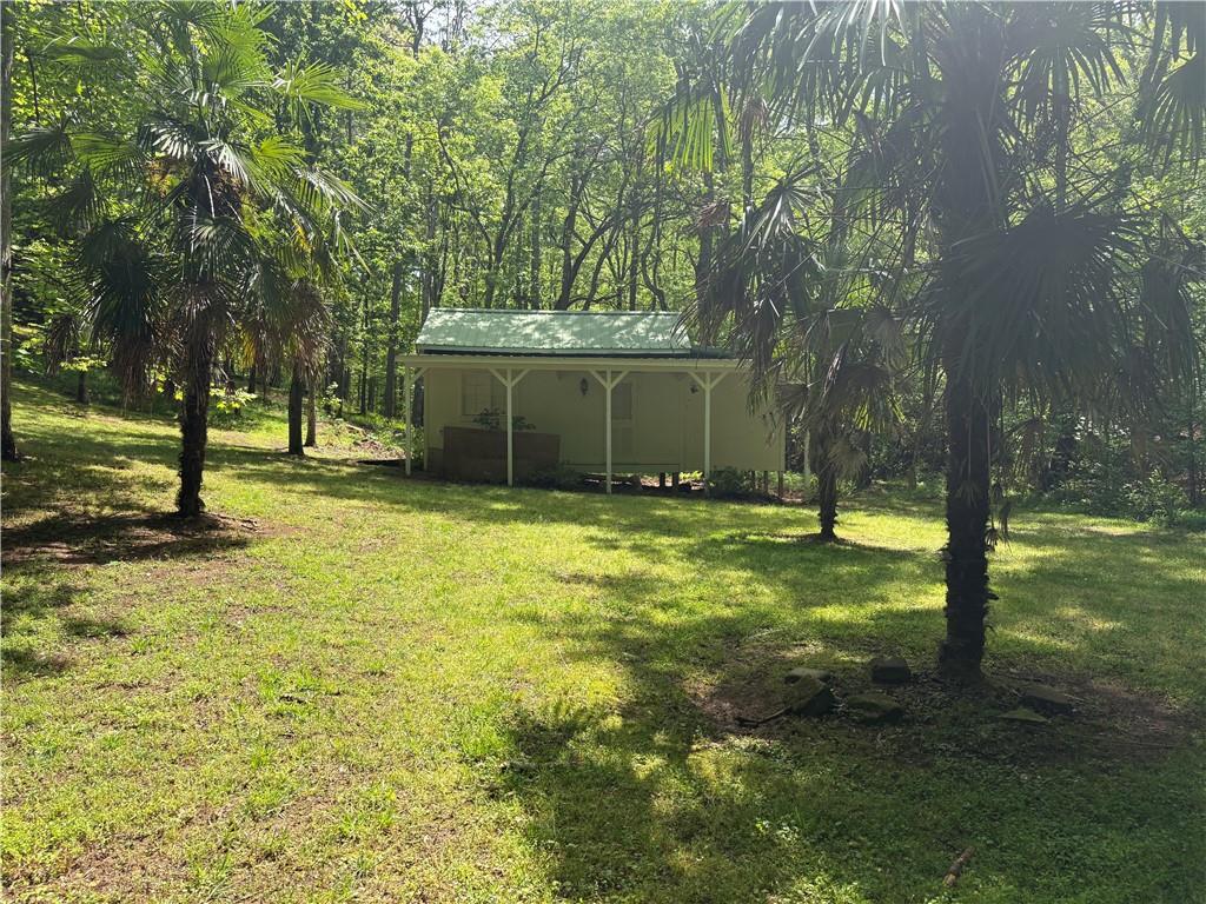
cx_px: 603
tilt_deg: -1.4
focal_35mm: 26
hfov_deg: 67.3
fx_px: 906
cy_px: 452
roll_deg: +1.1
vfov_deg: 53.1
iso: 50
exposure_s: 1/1001
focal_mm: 5.96
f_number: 1.6
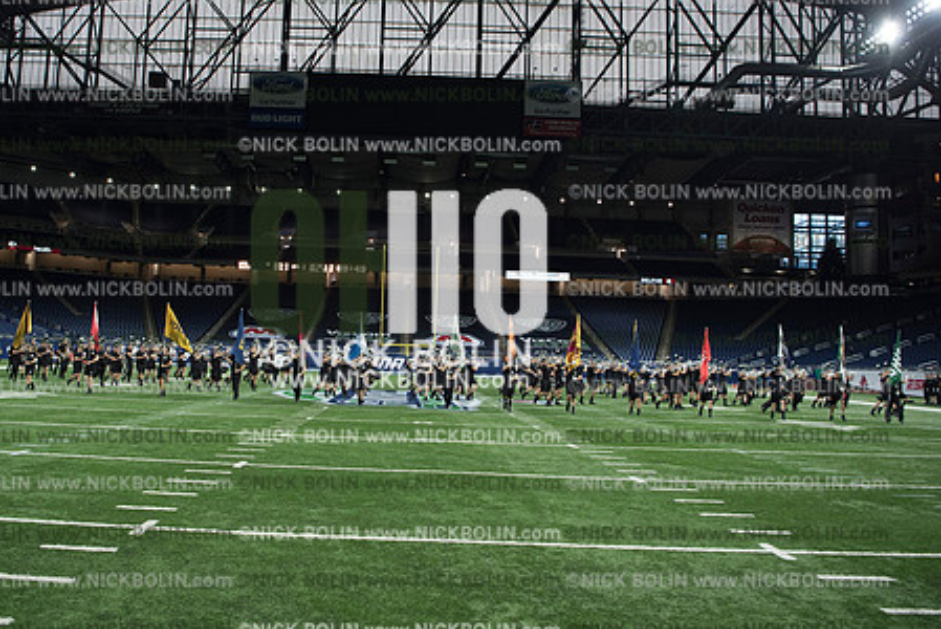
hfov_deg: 60.0
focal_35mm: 31
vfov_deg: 42.4
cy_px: 290
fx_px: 811
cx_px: 398
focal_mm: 24
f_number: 3.2
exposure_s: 1/500
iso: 800
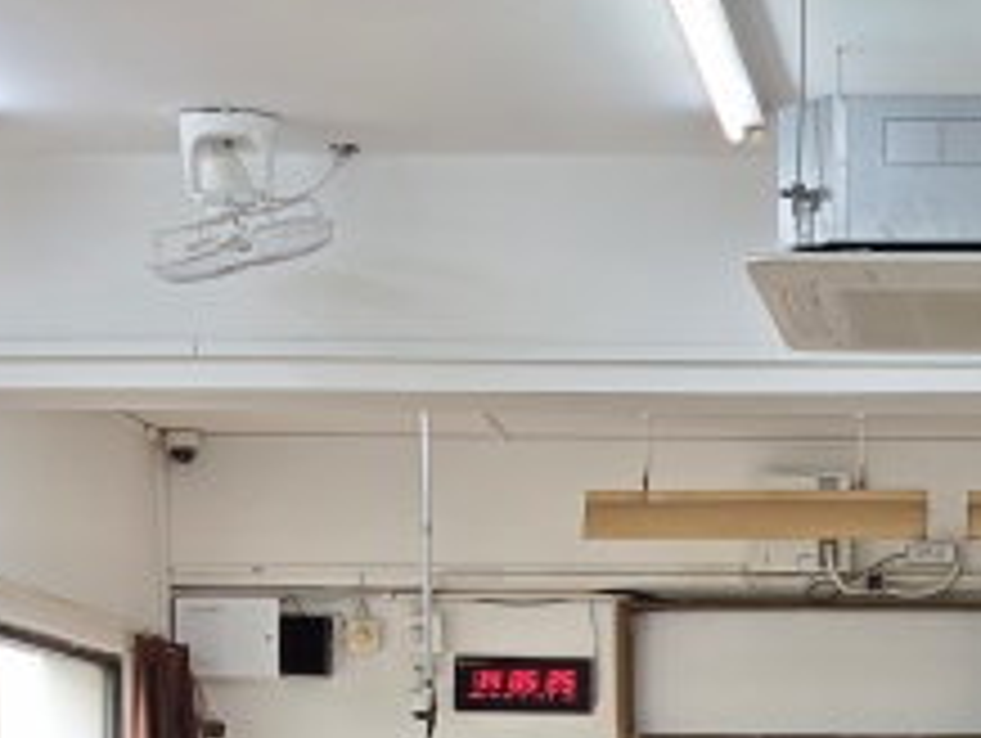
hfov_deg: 17.0
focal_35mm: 113
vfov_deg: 12.5
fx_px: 3206
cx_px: 997
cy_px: 1112
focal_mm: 6.55
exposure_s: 1/60
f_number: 1.62
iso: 80
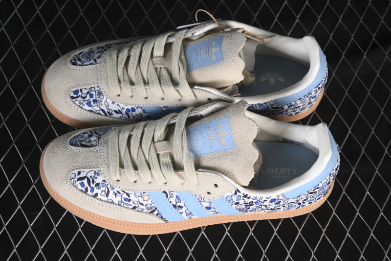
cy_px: 130
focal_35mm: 75
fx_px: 814
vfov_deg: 18.2
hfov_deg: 27.0
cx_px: 196
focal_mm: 50
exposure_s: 1/80
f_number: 7.1
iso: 160
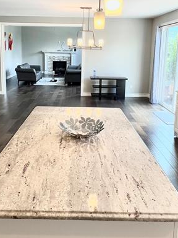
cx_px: 80
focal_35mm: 26
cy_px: 72
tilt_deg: -5.9
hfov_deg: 53.0
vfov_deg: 64.8
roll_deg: -0.4
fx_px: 178
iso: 50
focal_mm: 1.57
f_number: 1.8
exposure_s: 1/120
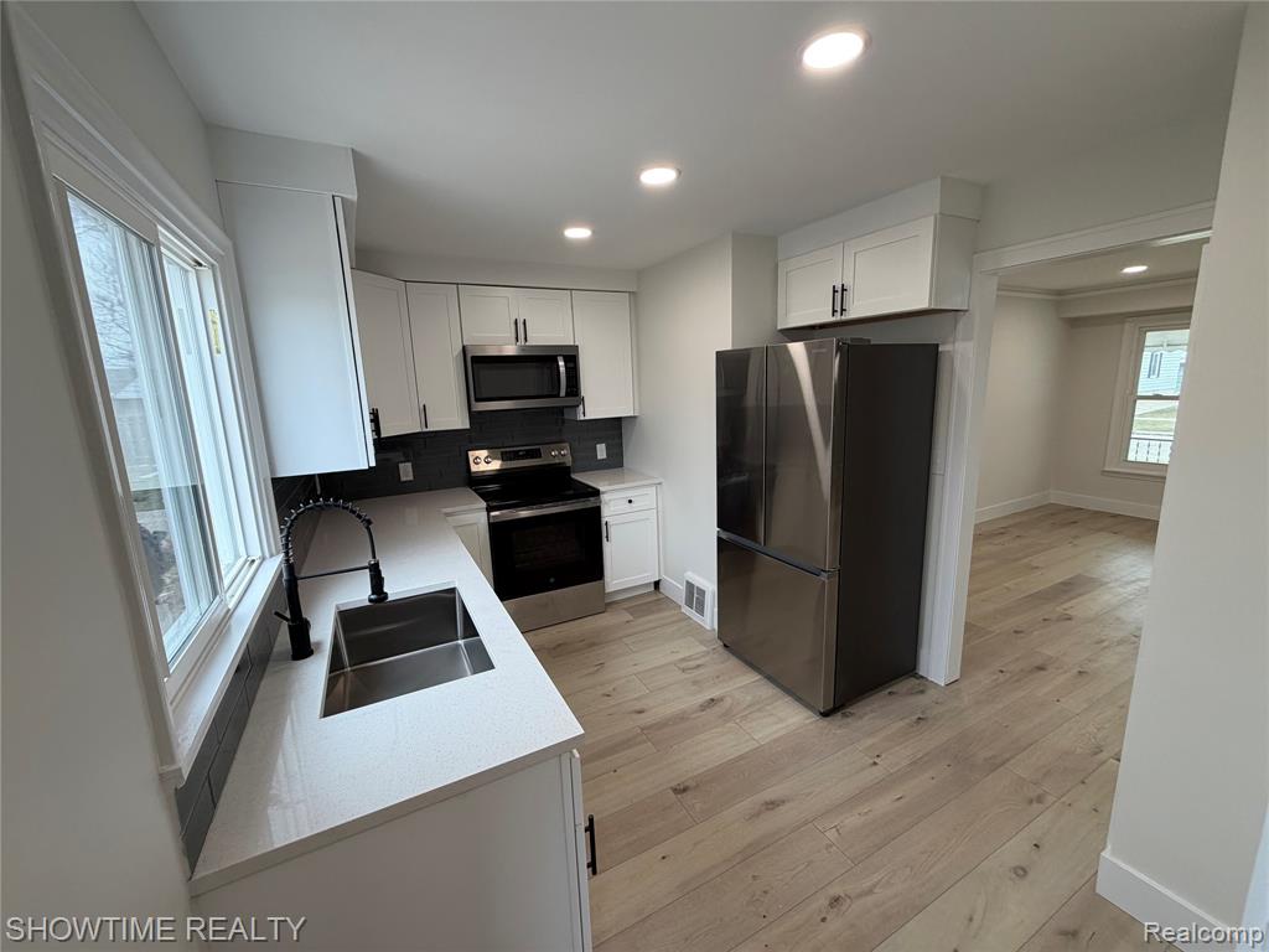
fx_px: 513
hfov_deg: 102.1
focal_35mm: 14
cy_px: 476
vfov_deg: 85.7
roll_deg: +1.9
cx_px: 634
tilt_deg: -11.1
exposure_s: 1/120
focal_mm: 2.22
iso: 125
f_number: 2.2
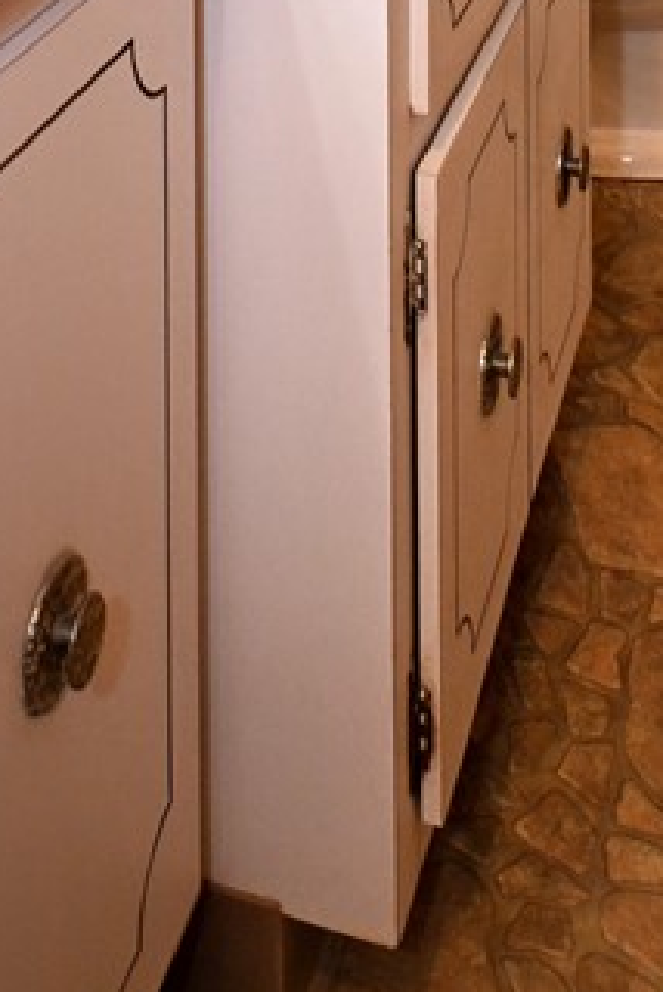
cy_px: -639
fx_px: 1681
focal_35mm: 61
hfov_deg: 22.3
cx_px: 310
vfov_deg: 23.3
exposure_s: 1/60
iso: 720
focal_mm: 12
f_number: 4
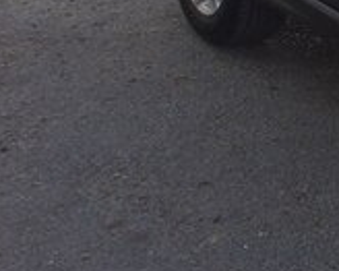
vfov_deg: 13.3
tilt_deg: -14.2
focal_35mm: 114
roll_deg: +2.0
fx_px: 1143
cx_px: 630
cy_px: -1
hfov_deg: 14.6
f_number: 2.2
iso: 32
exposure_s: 1/380
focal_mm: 4.15
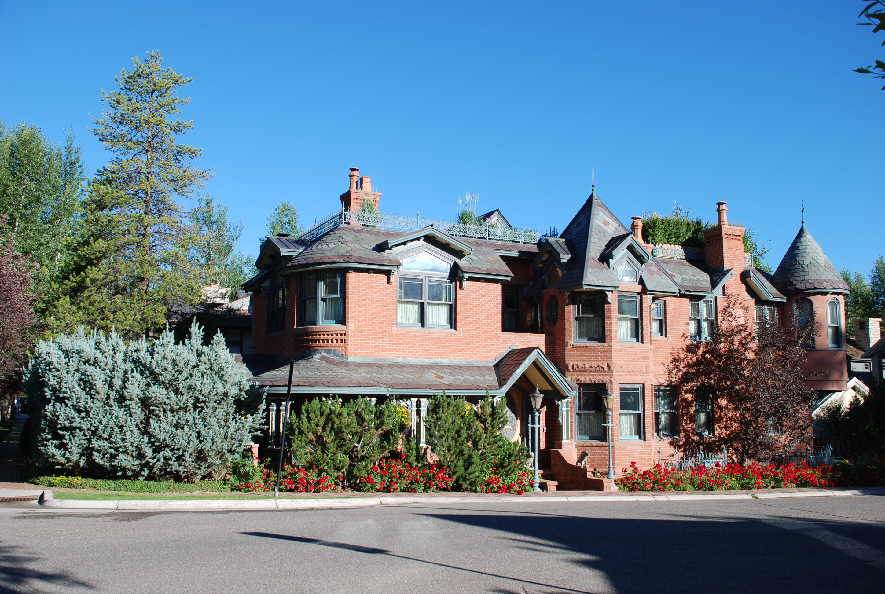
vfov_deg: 40.1
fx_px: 813
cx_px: 442
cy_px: 297
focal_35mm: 33
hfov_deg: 57.1
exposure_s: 1/200
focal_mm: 22
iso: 100
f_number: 7.1
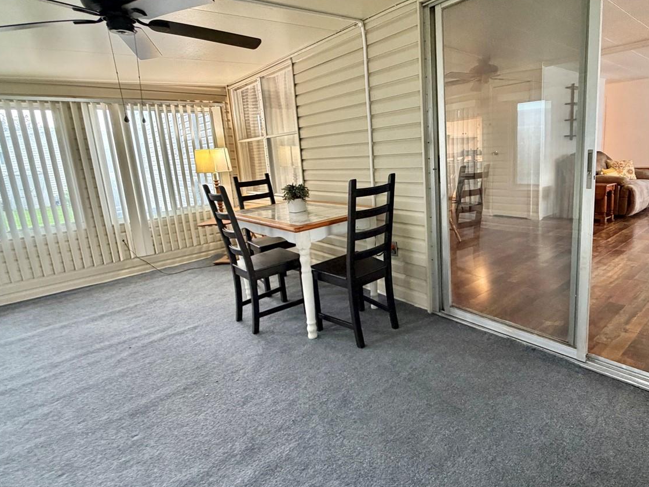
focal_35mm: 20
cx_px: 391
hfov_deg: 80.7
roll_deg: +2.8
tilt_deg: -10.2
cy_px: 219
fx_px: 375
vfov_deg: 65.8
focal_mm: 2.22
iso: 320
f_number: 2.2
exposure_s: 1/60
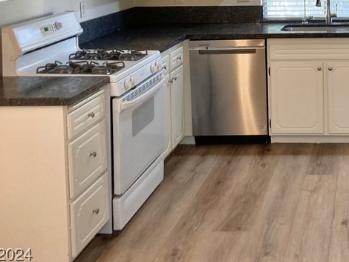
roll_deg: +0.2
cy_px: -14
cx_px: 337
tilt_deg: -3.5
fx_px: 615
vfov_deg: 22.9
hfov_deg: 29.8
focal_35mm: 61
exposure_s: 1/60
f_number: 1.8
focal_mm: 3.99
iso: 100
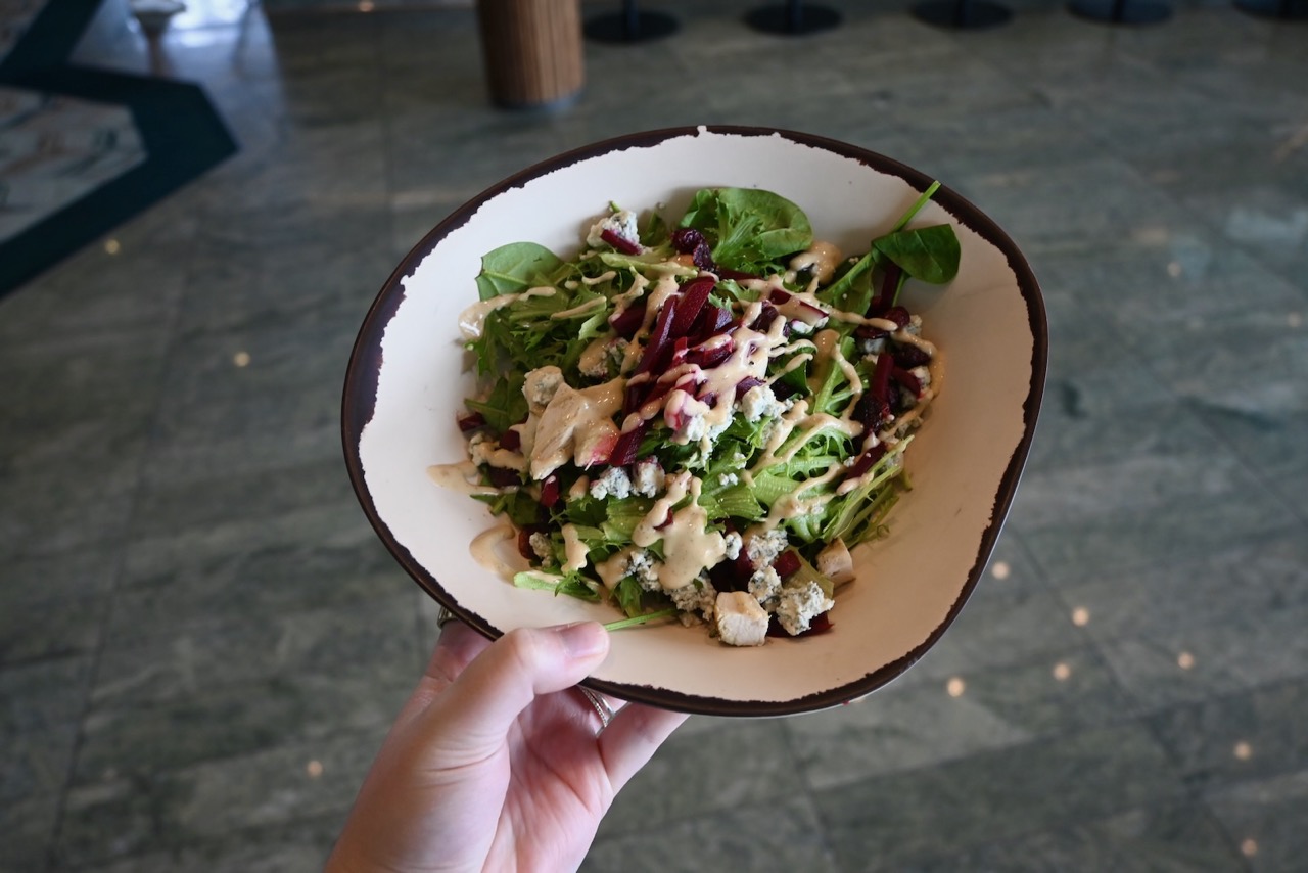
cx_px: 654
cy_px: 436
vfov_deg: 45.7
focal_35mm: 28
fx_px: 1036
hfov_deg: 64.5
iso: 500
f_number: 3.8
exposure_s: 1/125
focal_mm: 19
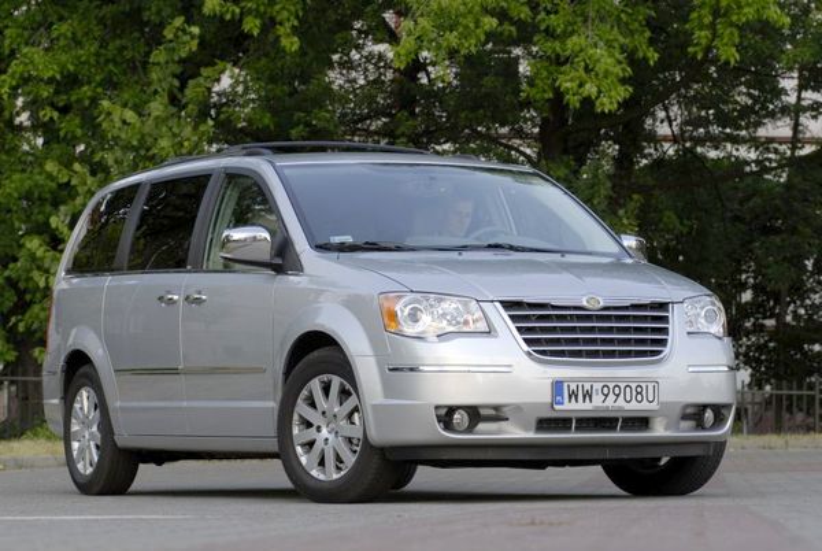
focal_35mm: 142
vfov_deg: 9.7
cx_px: 411
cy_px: 276
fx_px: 3259
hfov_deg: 14.4
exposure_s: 1/90
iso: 100
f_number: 5
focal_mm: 95
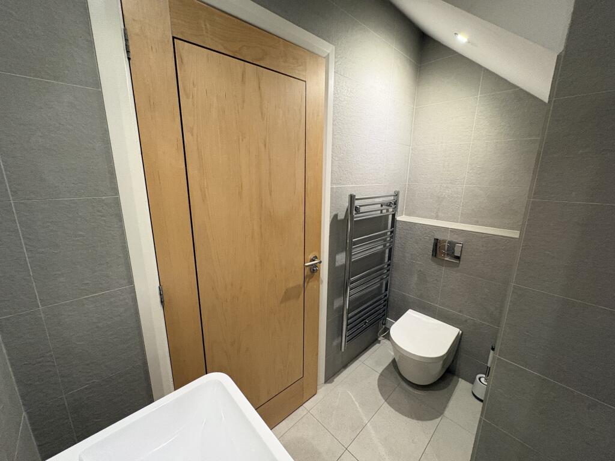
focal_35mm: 14
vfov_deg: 85.7
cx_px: 308
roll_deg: -0.4
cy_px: 230
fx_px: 249
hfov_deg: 102.1
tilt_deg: -13.0
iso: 640
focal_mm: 2.22
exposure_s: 1/50
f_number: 2.2
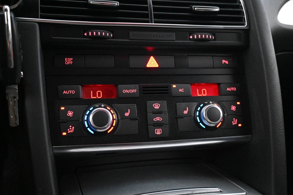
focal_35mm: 32
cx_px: 146
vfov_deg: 40.8
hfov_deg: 58.3
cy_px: 98
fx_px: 262
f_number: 4
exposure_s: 1/30
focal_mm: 21.5
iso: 14400
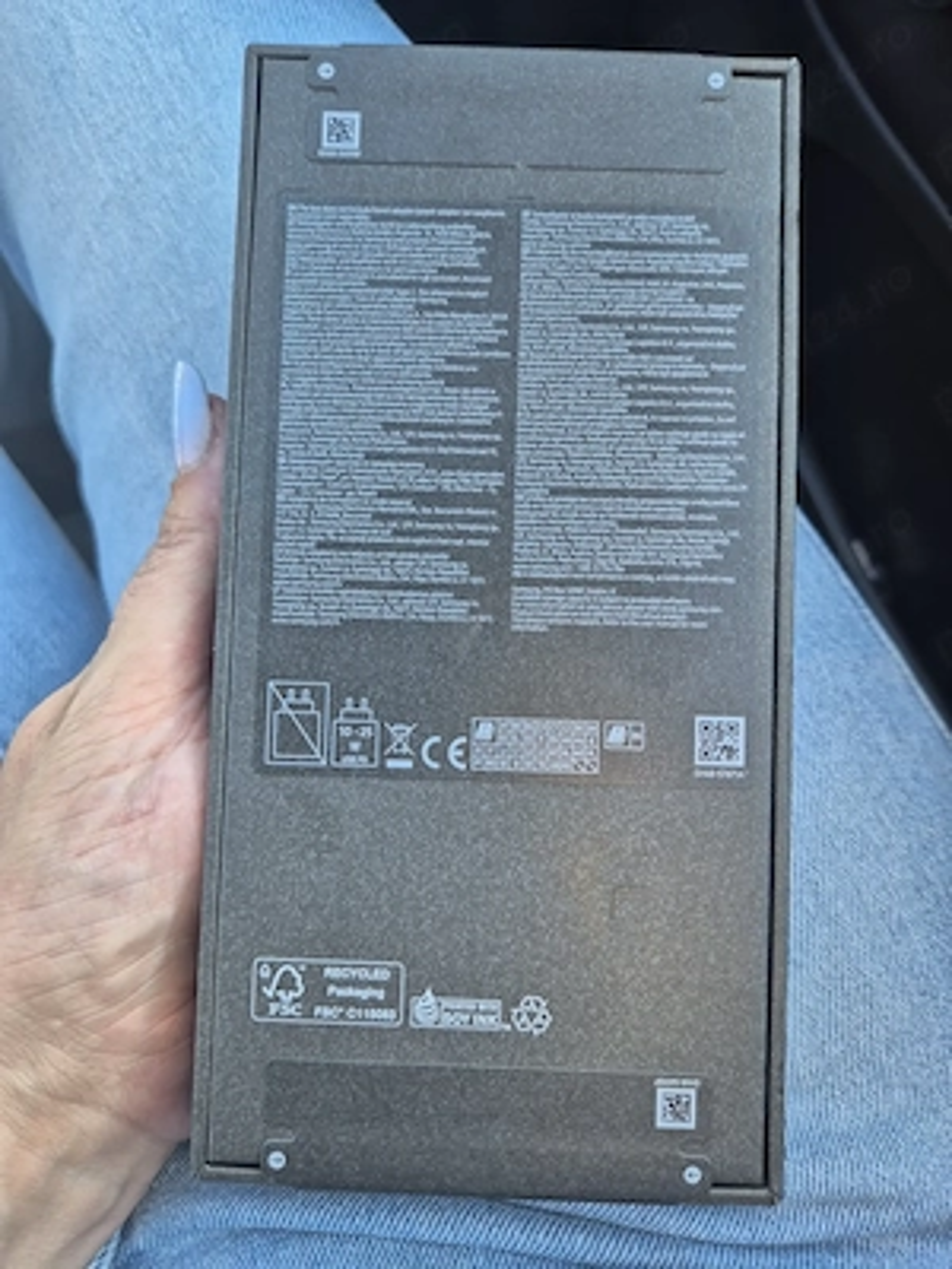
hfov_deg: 58.9
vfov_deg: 73.9
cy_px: 634
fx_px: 843
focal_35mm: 23
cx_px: 476
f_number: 1.8
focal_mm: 5.4
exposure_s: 1/180
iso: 80
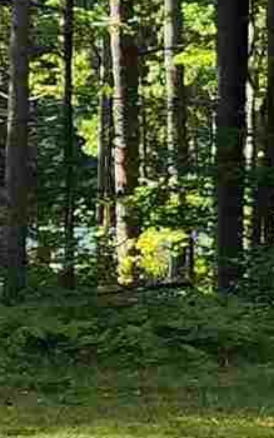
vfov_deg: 9.8
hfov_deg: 5.4
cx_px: 1119
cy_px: 146
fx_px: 2555
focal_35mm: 214
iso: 32
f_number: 1.8
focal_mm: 5.4
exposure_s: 1/180
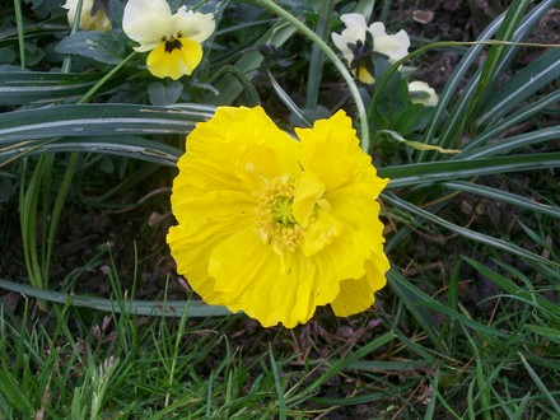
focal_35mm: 56
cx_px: 280
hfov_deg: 34.3
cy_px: 210
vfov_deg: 26.1
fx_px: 906
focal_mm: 9.4
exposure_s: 1/249
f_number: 3.4
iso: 80
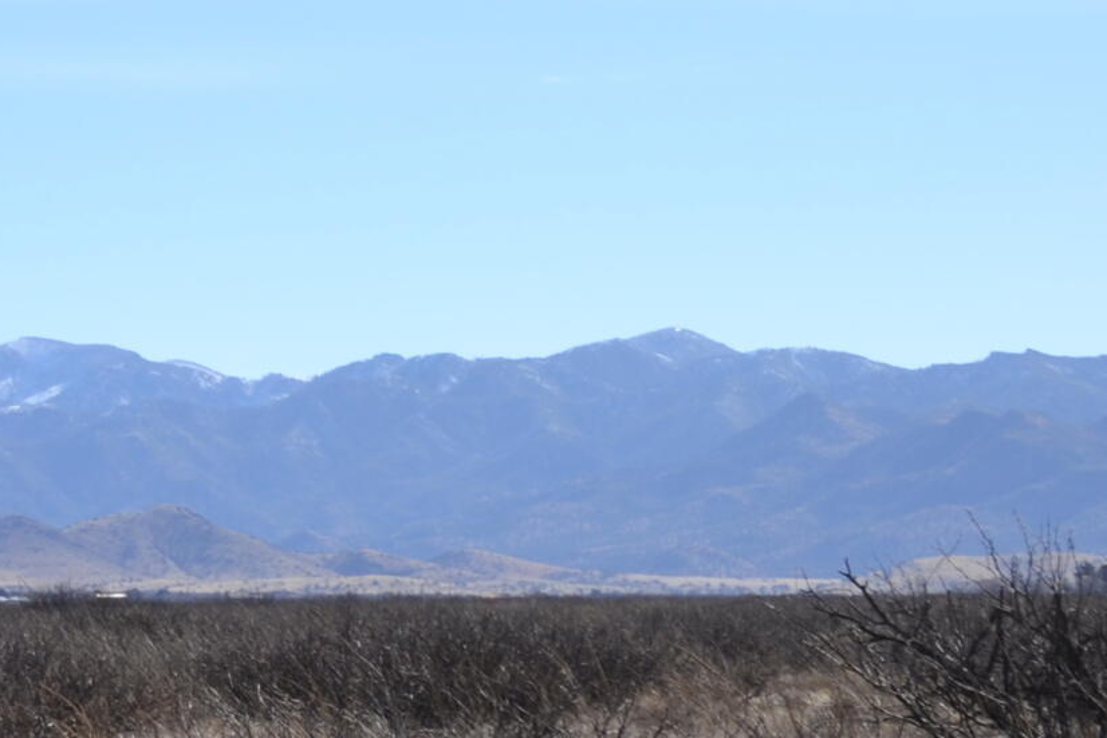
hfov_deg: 11.6
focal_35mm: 169
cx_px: -560
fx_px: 5192
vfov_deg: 8.1
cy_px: 631
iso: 100
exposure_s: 1/200
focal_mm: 31
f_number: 8
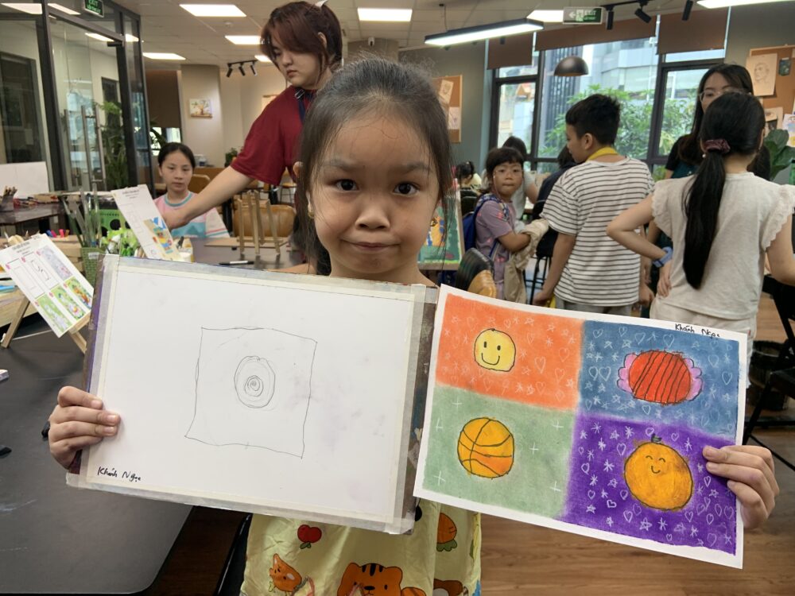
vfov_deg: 53.1
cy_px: 298
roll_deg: -0.1
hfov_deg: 67.3
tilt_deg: -14.0
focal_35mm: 26
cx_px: 398
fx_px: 597
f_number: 1.8
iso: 80
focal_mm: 4.25
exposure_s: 1/121
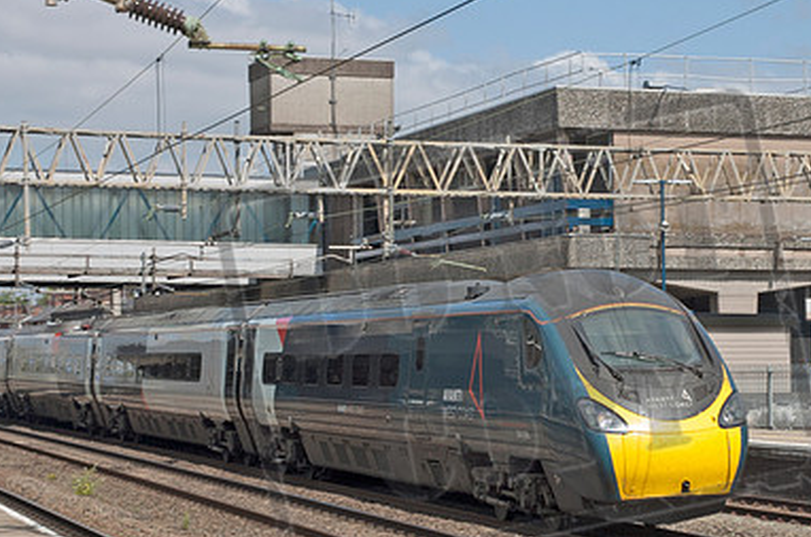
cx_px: 518
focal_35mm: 80
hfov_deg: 25.4
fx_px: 1793
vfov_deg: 17.0
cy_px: 342
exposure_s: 1/320
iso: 200
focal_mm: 35
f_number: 9
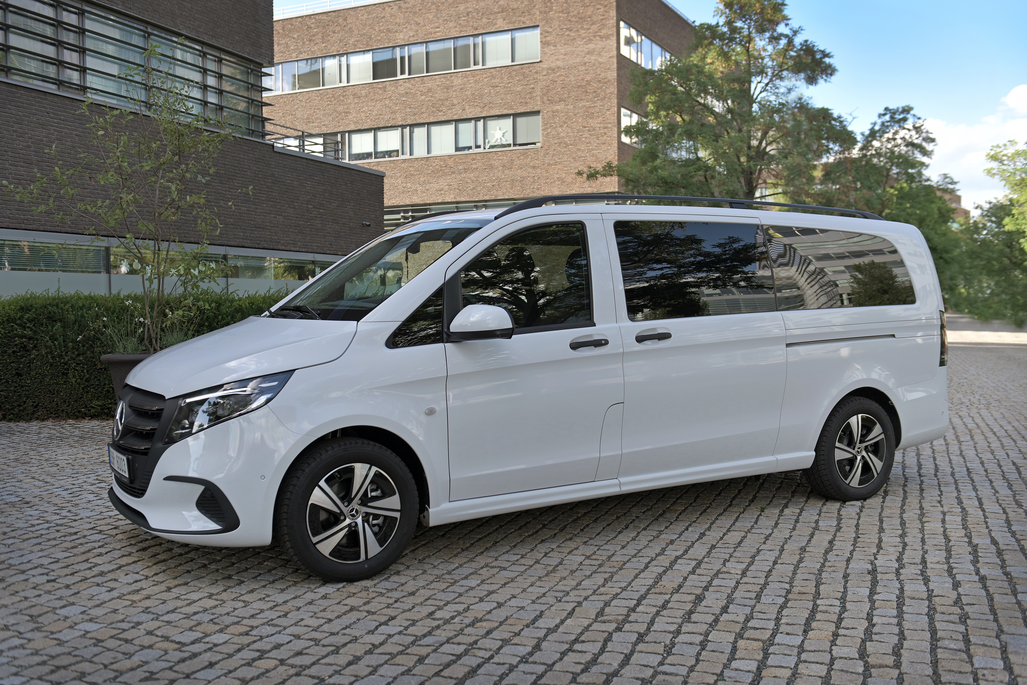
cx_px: 514
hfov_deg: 53.1
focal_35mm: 36
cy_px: 342
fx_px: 1027
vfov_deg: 36.9
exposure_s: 1/500
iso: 125
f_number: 4
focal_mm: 36
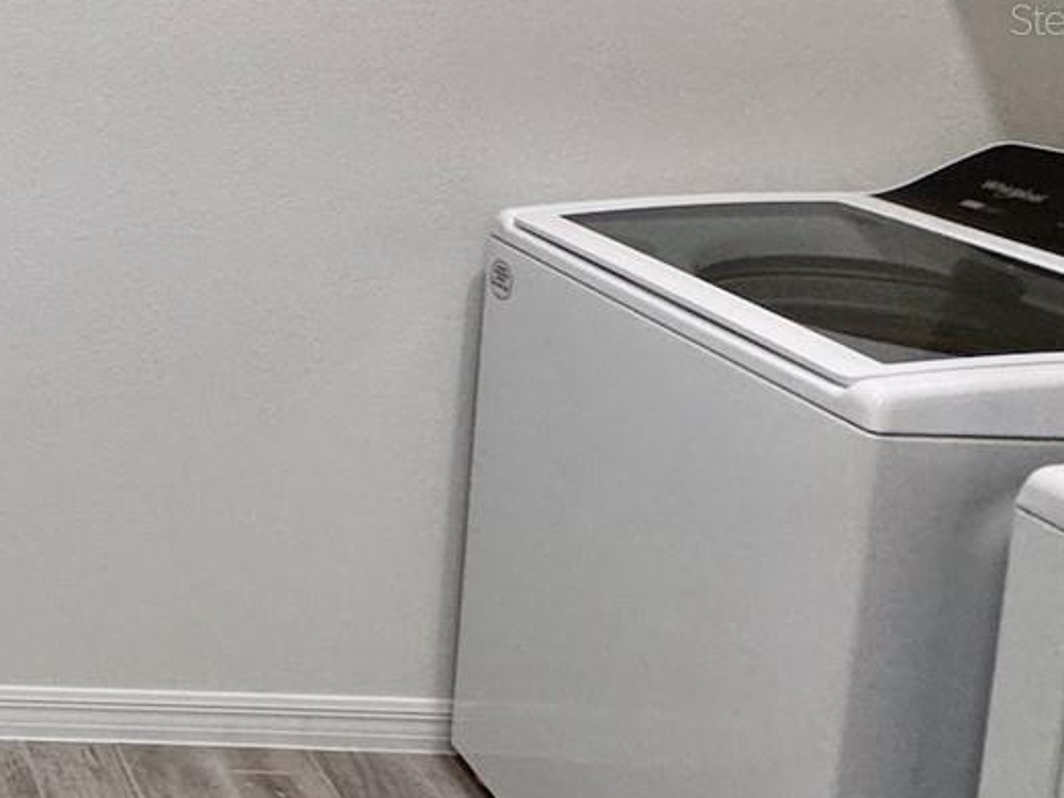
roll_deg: +1.7
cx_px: -431
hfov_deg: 30.5
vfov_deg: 31.3
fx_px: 1322
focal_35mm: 43
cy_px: 18
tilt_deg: -7.1
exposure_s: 1/120
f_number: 2.2
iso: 200
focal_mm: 2.22
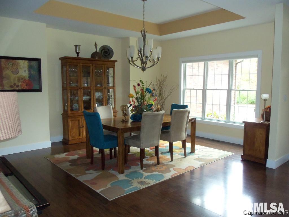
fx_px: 242
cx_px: 144
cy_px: 108
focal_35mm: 29
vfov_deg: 48.2
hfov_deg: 61.7
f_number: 3.4
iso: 250
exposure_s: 1/30
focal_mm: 5.2
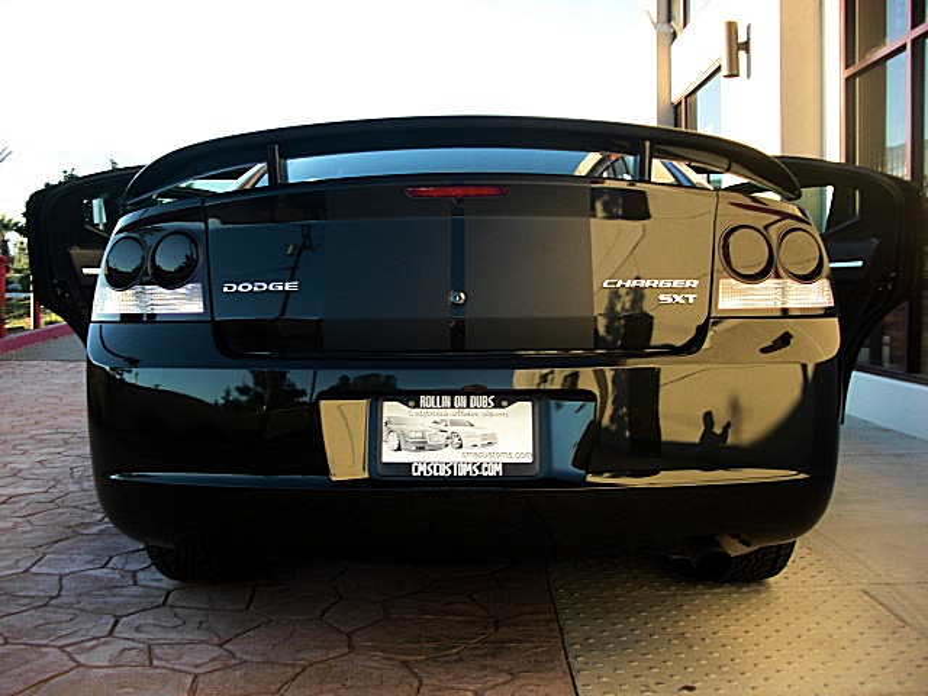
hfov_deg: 51.4
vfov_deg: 39.7
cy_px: 348
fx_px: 965
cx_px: 464
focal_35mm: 36
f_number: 2.8
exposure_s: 1/100
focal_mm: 6.3
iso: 50
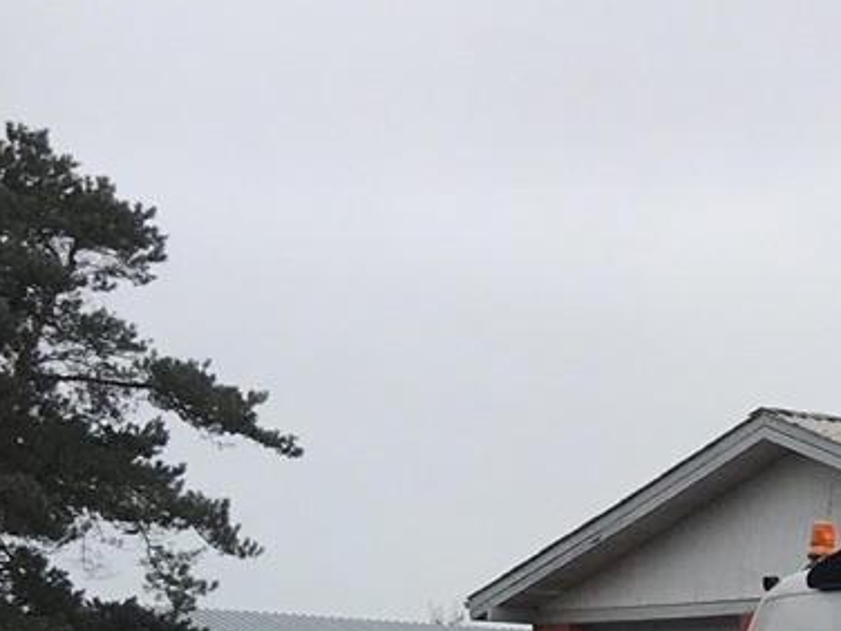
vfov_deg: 10.3
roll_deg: -1.8
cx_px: 1861
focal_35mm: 139
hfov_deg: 12.1
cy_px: 917
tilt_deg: +0.1
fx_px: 3377
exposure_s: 1/663
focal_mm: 4.15
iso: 25
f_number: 2.2
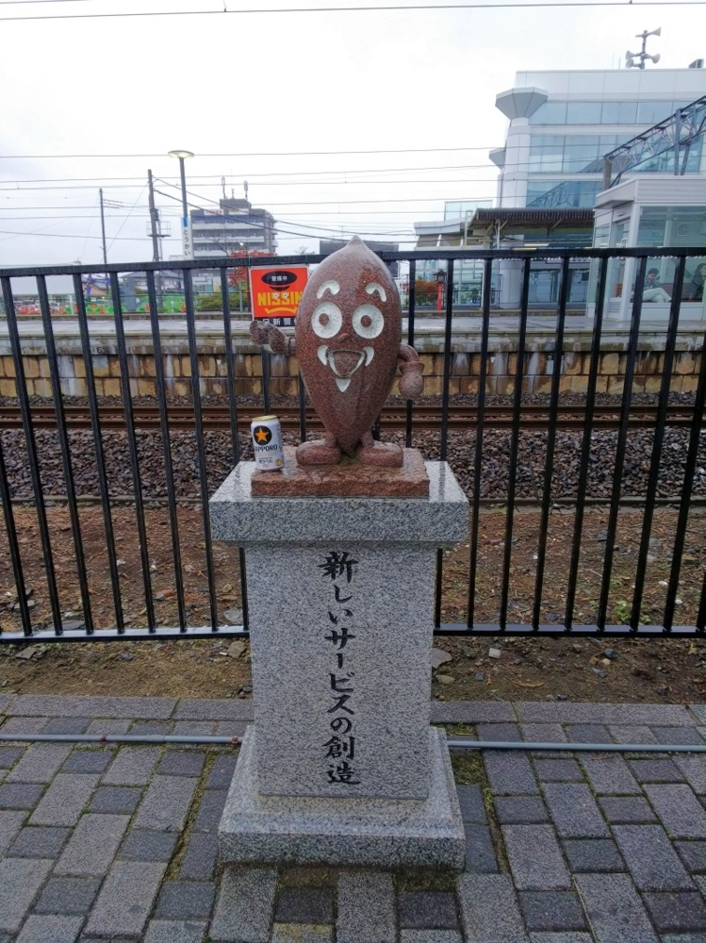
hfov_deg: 61.0
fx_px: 599
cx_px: 353
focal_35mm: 22
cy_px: 472
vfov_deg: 76.4
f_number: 1.94
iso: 32
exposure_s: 1/166
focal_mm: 3.4
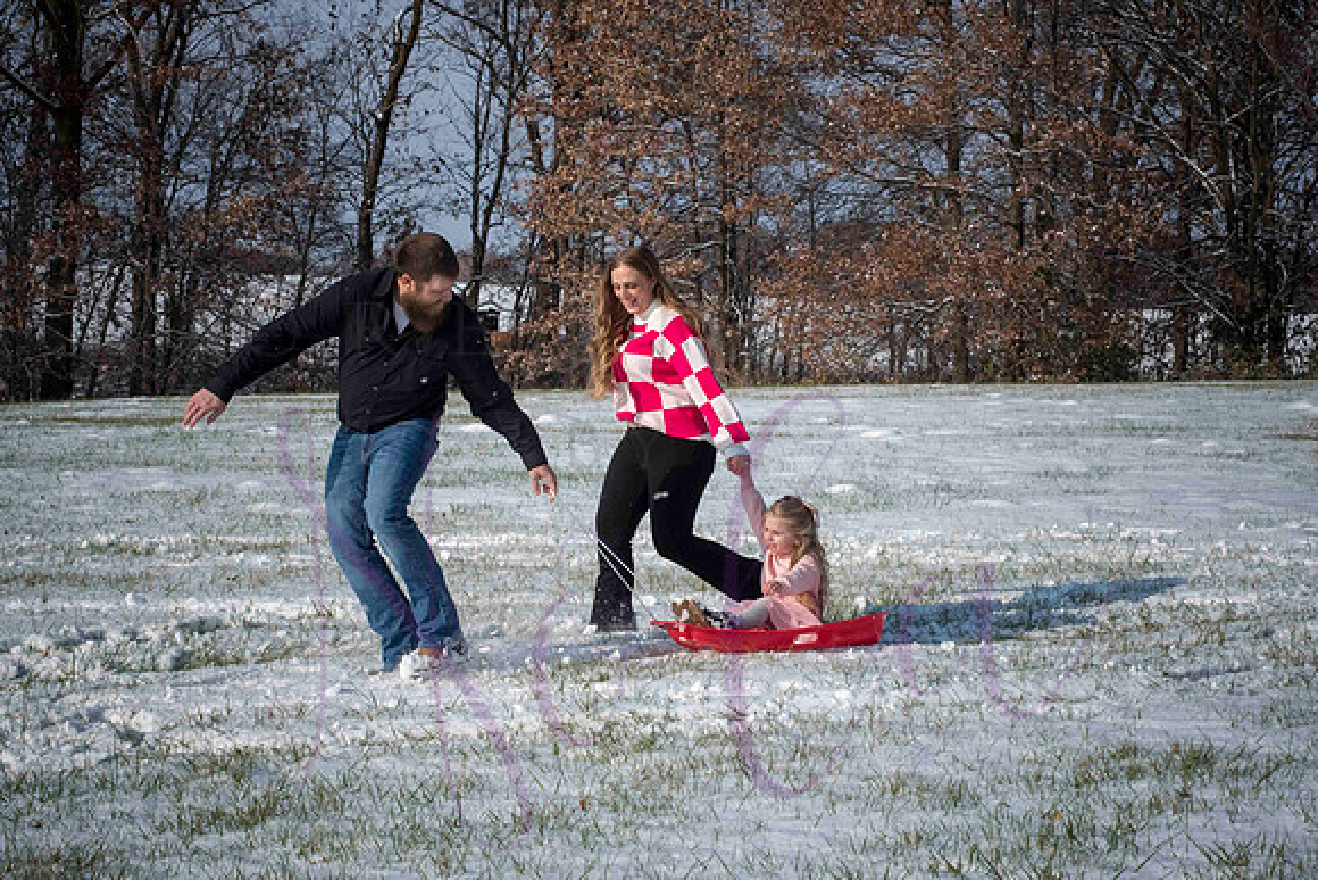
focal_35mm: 80
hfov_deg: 25.4
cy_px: 440
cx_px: 659
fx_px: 2929
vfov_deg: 17.1
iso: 640
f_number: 16
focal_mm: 80
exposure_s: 1/1000
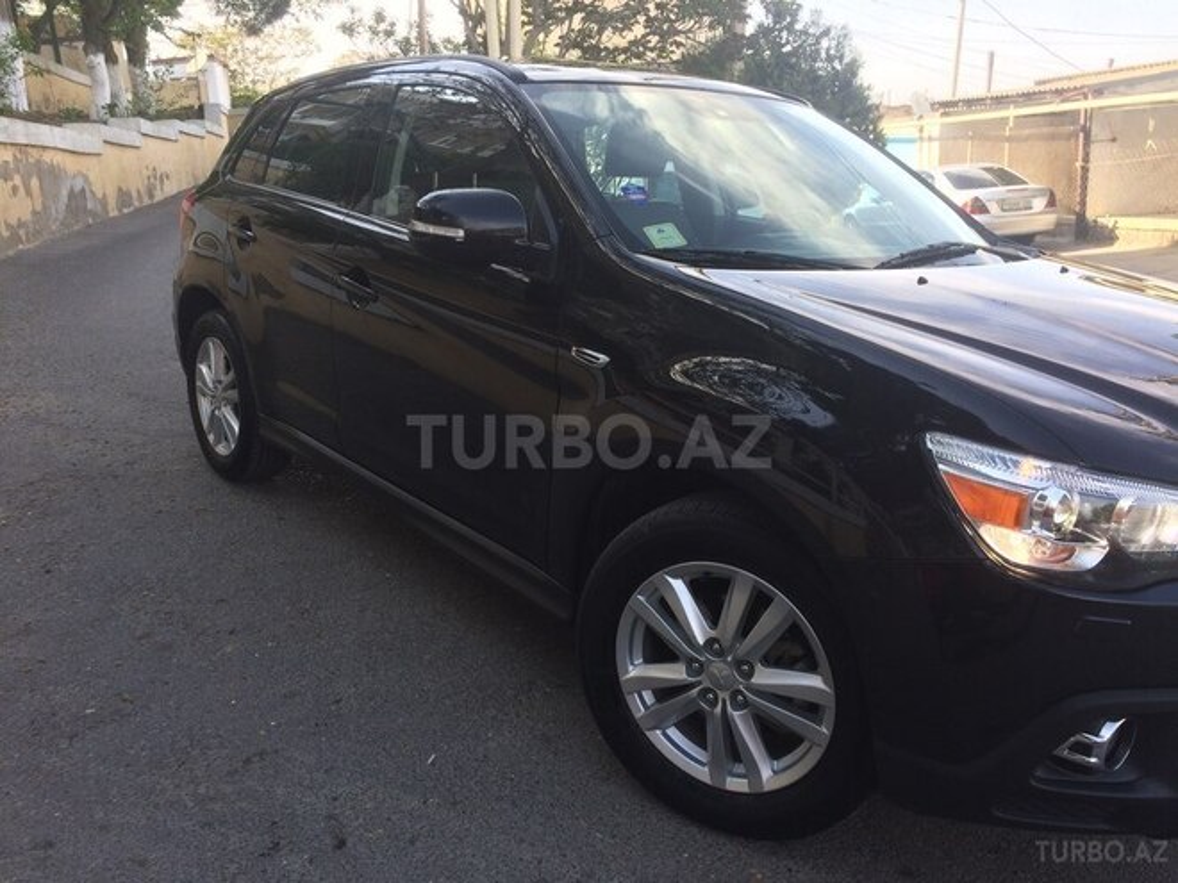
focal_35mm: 29
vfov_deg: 48.2
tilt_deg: -14.2
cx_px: 589
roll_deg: +2.0
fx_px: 987
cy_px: 442
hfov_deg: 61.7
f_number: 2.2
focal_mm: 4.15
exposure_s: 1/380
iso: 32
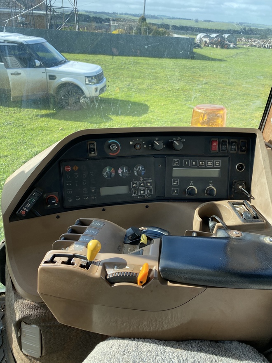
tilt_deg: -29.0
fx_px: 272
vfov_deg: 67.3
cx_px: 136
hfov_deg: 53.1
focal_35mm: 26
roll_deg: -3.3
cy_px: 182
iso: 32
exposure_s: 1/527
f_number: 1.8
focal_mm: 4.25
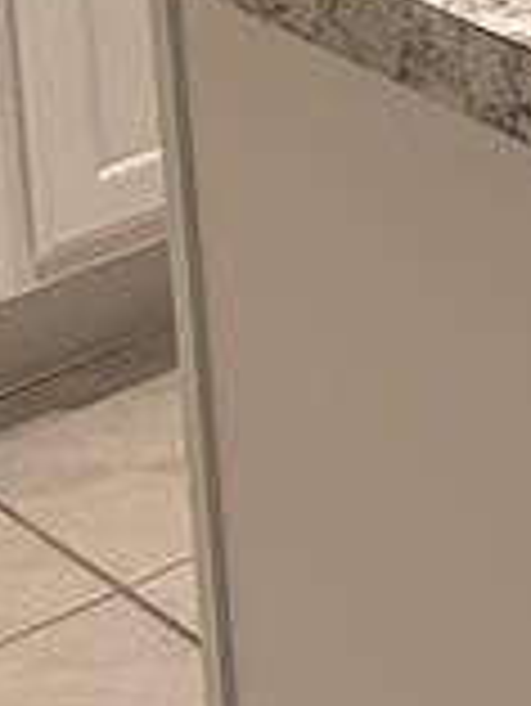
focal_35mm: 199
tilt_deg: -6.6
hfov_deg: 6.9
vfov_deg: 8.9
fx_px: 4065
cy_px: -1034
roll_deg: +3.2
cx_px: 1472
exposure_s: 1/60
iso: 125
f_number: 1.6
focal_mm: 5.96
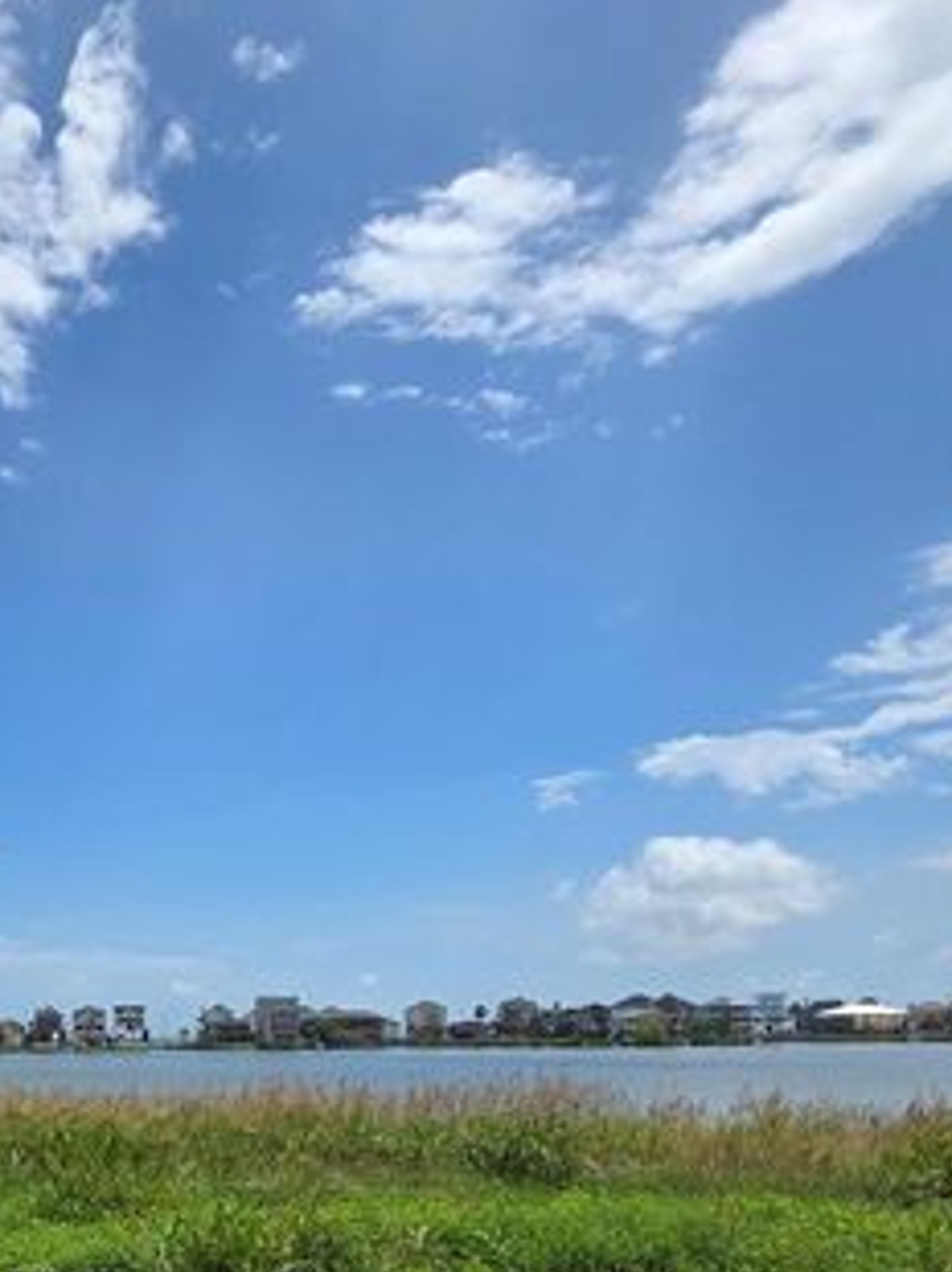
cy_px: 1057
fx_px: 1028
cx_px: 62
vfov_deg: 57.6
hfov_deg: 44.3
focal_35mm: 28
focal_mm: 2.2
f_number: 1.9
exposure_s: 1/3697
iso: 40
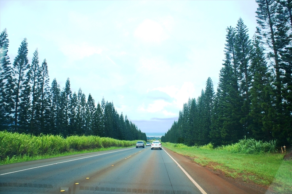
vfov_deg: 47.8
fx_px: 219
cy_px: 97
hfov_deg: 67.5
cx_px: 146
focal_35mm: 27
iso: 200
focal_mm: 18
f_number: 8
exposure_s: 1/500
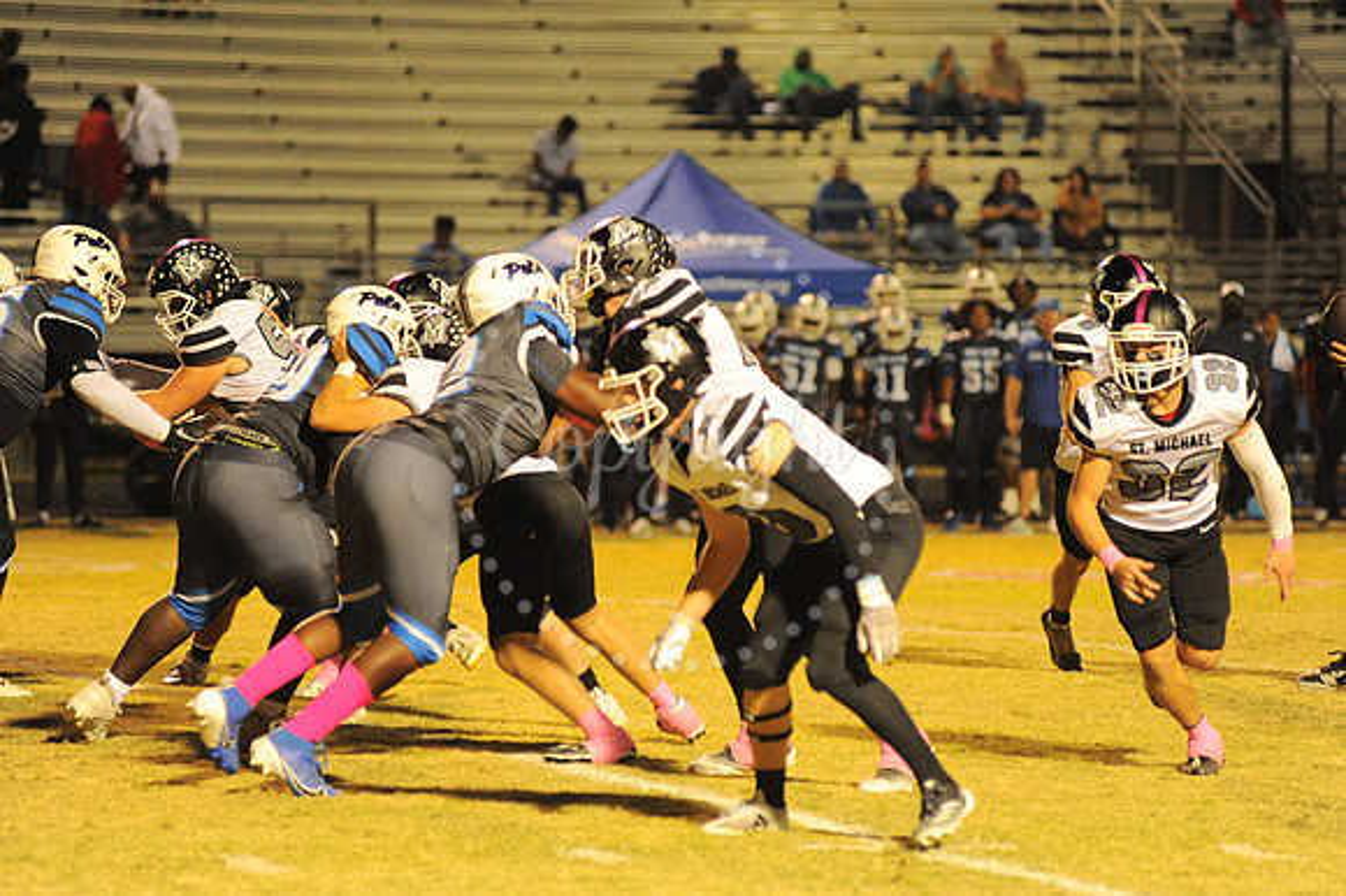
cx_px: 673
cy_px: 448
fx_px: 7473
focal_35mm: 200
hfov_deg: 10.3
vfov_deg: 6.9
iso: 6400
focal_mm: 200
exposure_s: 1/320
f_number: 4
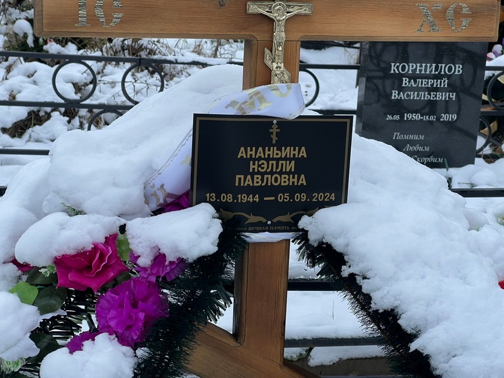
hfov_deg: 25.3
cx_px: 252
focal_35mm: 77
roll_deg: +0.9
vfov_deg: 19.1
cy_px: 189
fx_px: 1121
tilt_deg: -14.8
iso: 32
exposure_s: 1/107
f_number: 2.8
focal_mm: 9
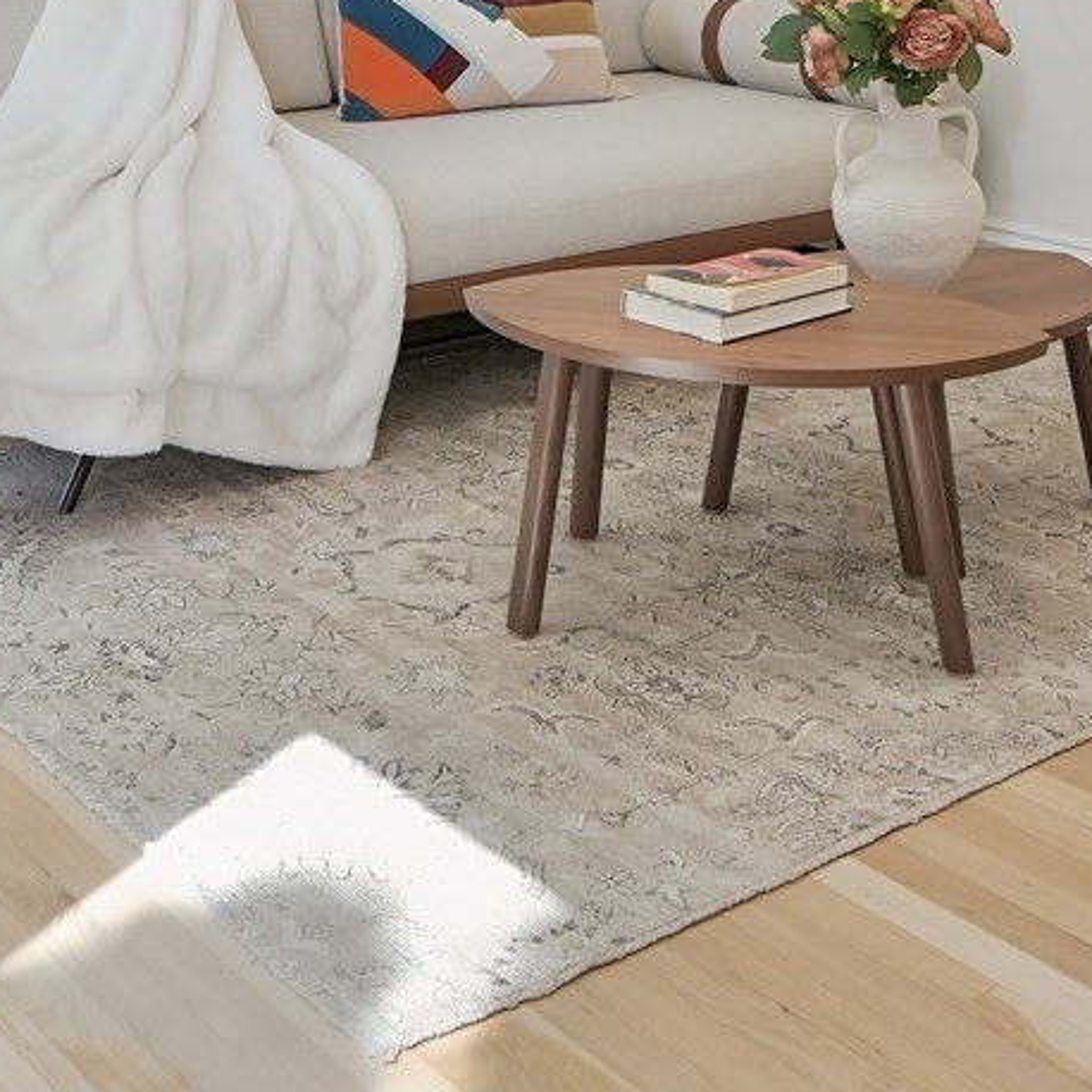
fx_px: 2034
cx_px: 391
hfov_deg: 29.9
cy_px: -235
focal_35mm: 57
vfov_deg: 26.5
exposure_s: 1/60
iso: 640
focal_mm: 15
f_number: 9
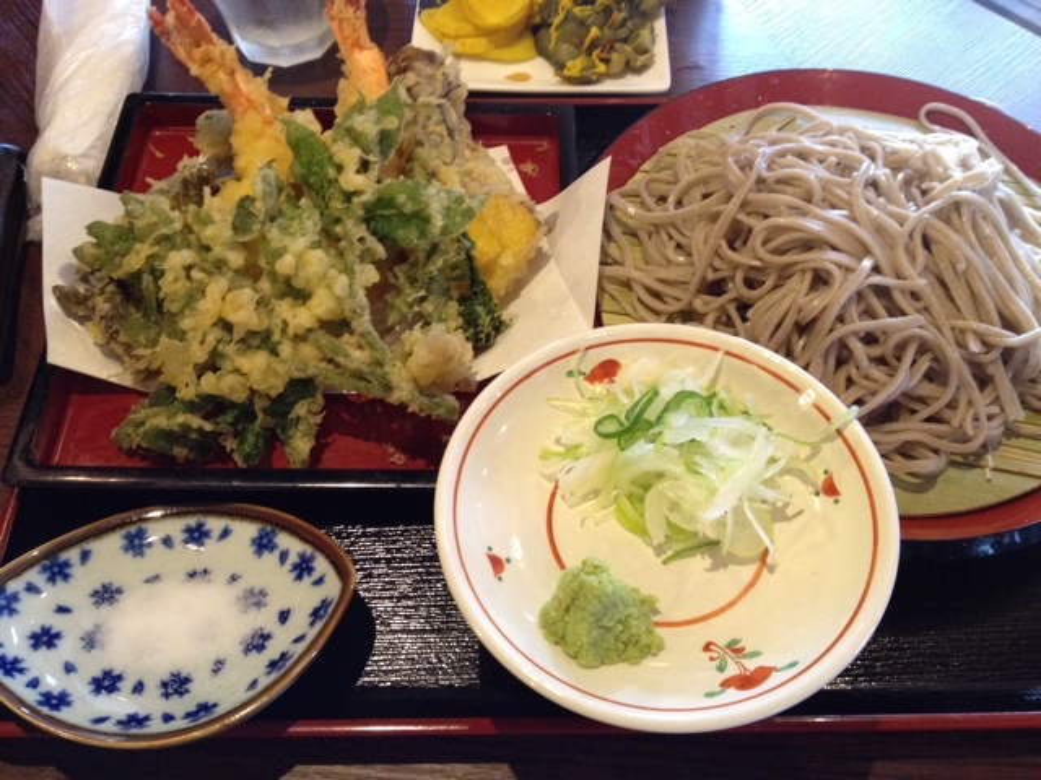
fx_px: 1053
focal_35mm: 35
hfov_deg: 52.6
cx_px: 520
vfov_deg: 40.7
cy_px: 390
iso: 320
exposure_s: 1/20
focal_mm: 4.28
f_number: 2.4
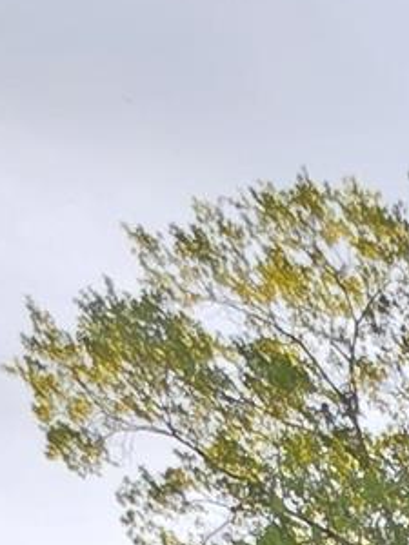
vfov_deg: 11.6
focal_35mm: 100
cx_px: 1300
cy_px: 1602
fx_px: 1575
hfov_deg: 10.0
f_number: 1.9
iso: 25
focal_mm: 2.2
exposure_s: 1/120
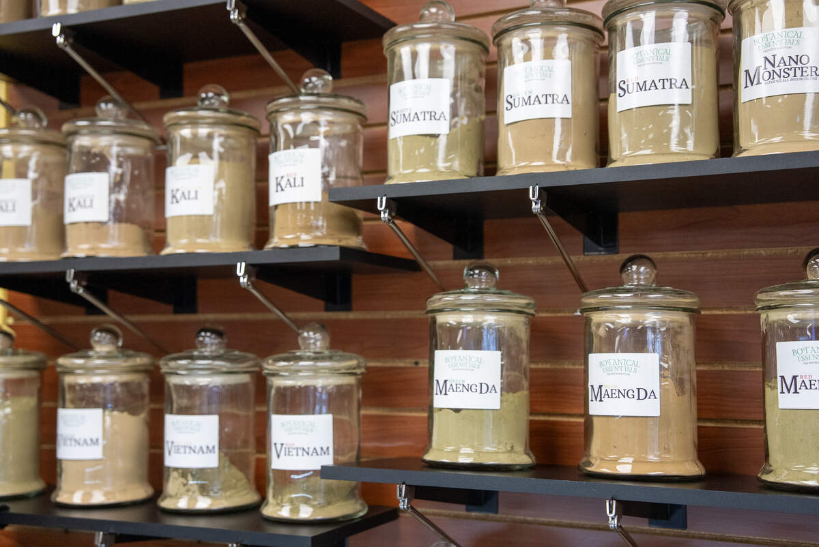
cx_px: 410
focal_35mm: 48
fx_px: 1093
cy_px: 274
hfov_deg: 41.1
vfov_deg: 28.1
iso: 800
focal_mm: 48
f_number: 2.8
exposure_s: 1/250
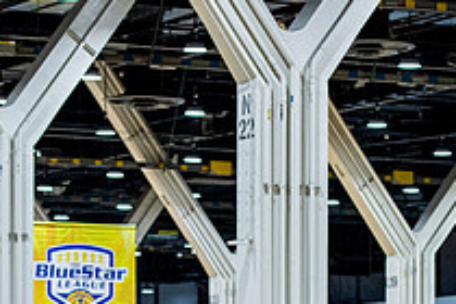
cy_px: 378
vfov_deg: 5.8
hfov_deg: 8.7
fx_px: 3002
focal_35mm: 237
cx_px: 252
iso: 2000
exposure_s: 1/400
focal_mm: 86
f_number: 2.8
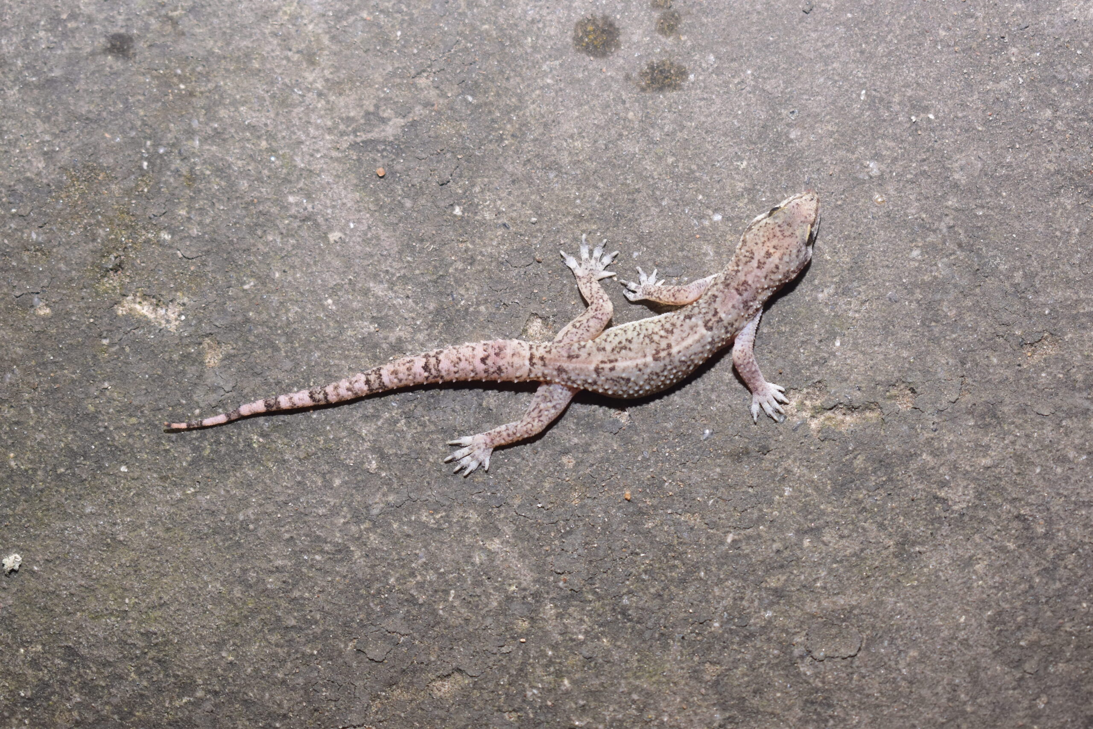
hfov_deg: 28.1
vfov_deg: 18.9
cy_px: 364
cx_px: 546
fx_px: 2186
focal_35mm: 72
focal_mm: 48
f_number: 5.3
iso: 500
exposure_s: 1/100
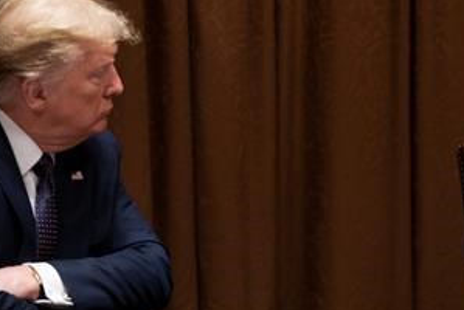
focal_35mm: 152
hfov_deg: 13.5
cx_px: 345
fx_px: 1961
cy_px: 208
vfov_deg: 9.0
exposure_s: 1/250
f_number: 2.8
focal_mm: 70
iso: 2500
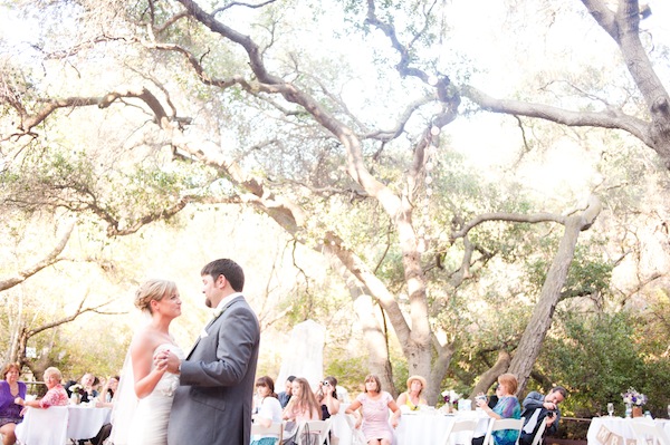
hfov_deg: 54.5
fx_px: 651
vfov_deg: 37.8
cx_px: 335
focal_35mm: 35
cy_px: 222
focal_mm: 35
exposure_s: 1/200
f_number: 2.8
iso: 640
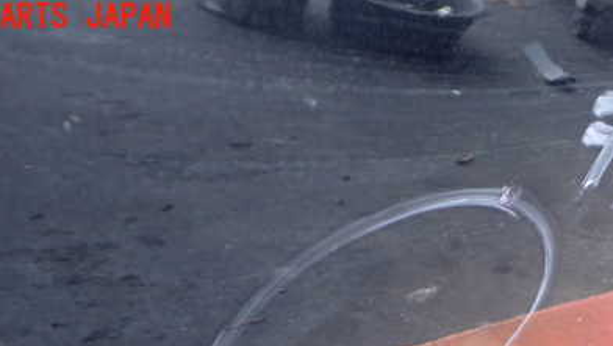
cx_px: 357
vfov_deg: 23.0
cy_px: 351
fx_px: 813
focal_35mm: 50
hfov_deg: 41.2
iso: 250
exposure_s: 1/100
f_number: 2.3
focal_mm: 5.4
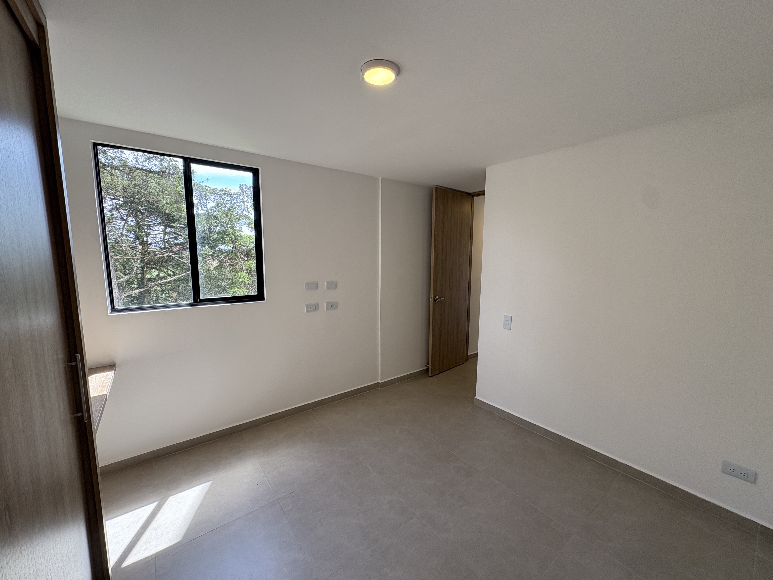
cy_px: 290
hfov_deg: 102.1
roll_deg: +0.0
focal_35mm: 14
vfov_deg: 85.7
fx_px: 313
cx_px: 386
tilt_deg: -5.7
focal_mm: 2.22
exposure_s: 1/131
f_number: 2.2
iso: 64
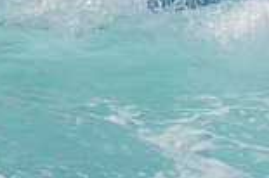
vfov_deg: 0.6
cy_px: 128
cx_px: -187
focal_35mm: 2297
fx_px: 17145
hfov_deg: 0.9
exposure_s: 1/2000
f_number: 5.6
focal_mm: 500
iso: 140
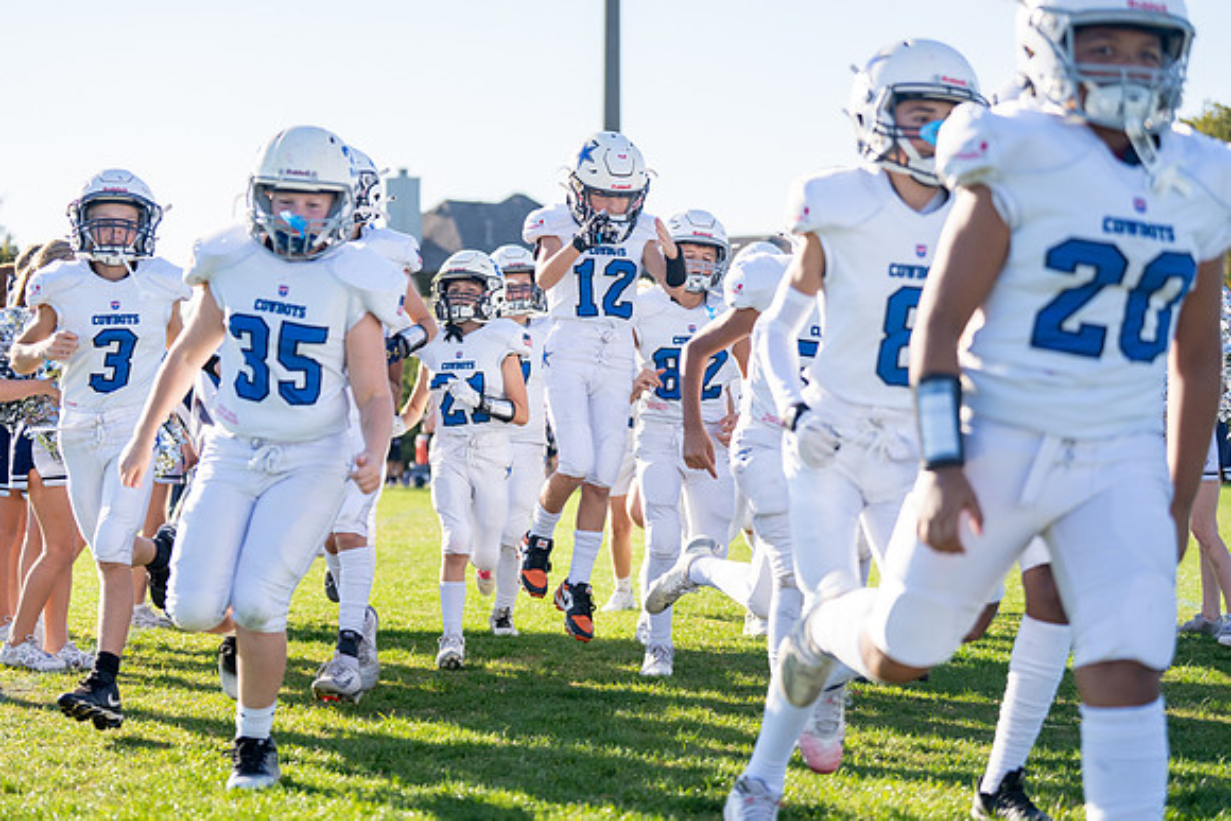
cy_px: 343
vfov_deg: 16.6
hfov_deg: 24.6
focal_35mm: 82
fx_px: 2816
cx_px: 535
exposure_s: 1/2500
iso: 320
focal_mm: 70
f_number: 2.8
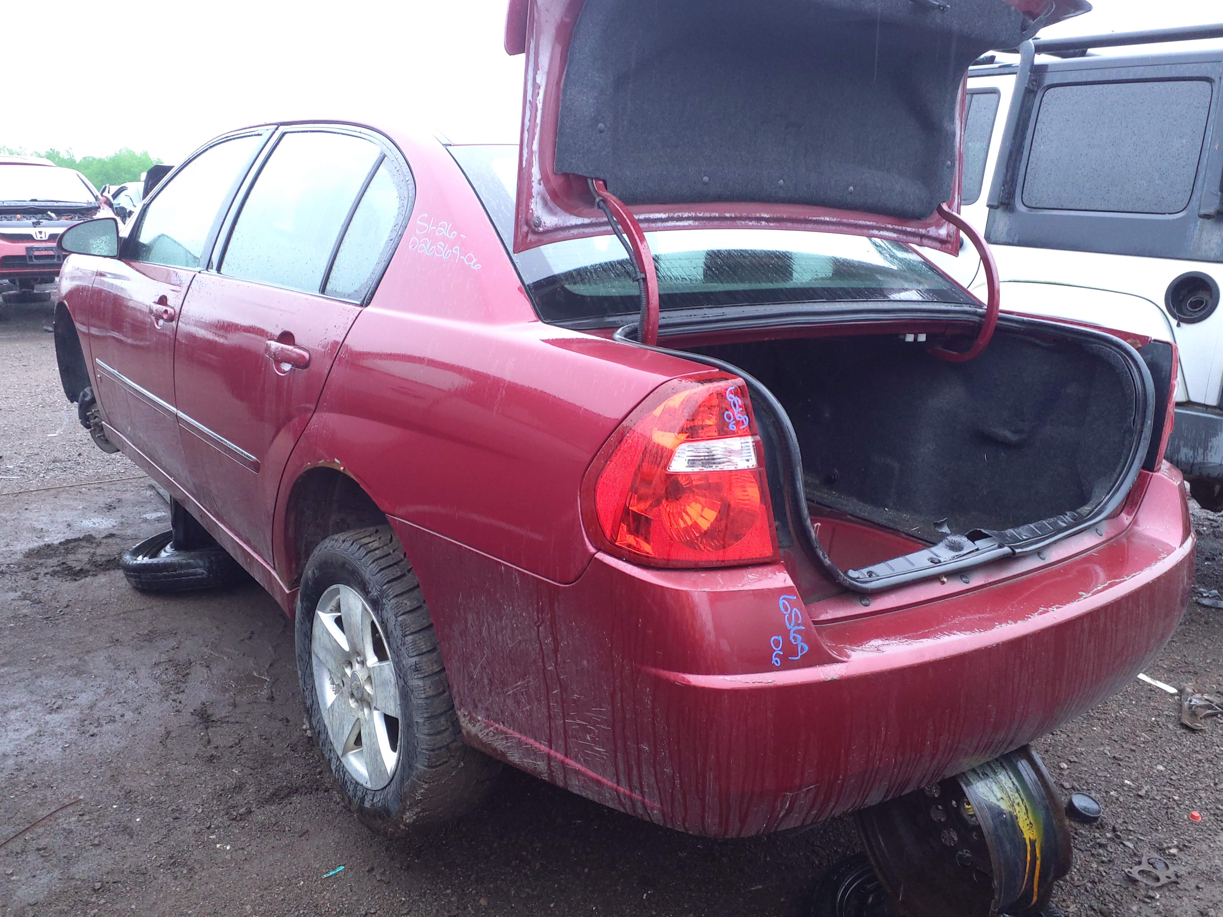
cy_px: 450
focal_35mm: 27
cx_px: 622
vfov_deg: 51.3
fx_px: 954
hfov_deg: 65.3
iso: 125
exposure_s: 1/60
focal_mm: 3.58
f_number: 1.9
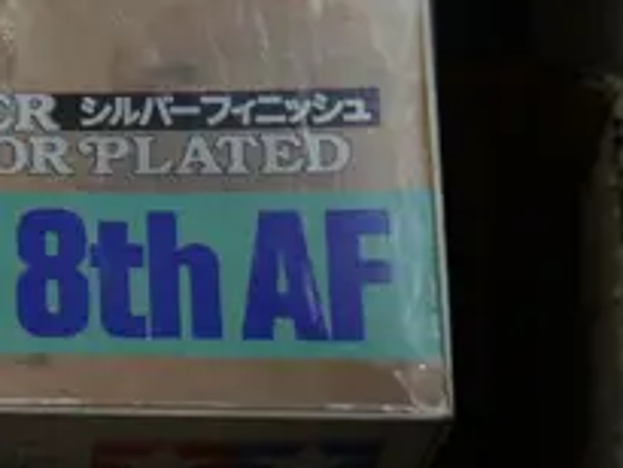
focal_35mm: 180
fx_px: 3241
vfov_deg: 8.2
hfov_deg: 10.2
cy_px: -108
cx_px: -580
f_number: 5
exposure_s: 1/125
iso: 200
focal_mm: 18
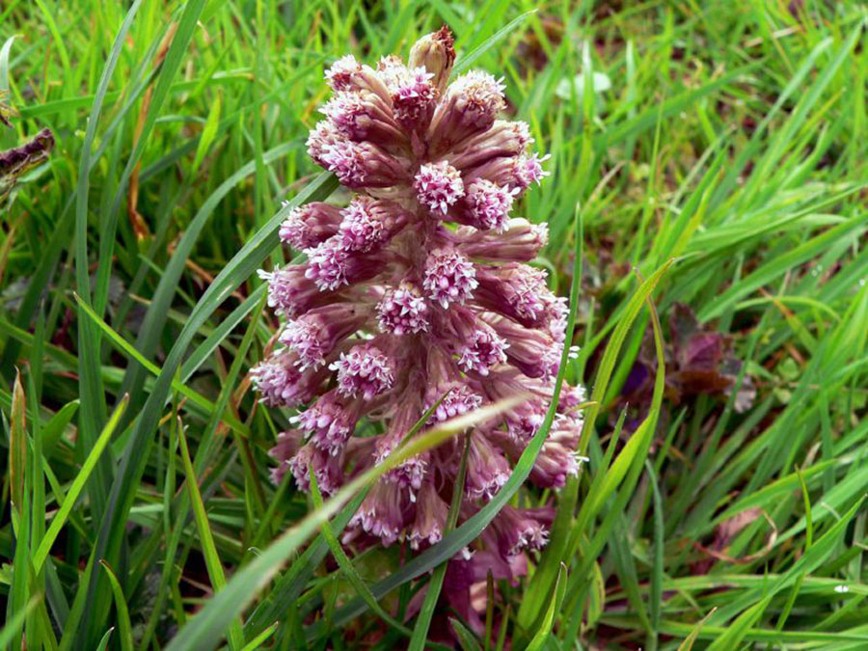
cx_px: 434
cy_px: 326
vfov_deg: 39.7
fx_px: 903
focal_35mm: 36
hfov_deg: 51.4
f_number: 4
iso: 80
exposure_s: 1/125
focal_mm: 6
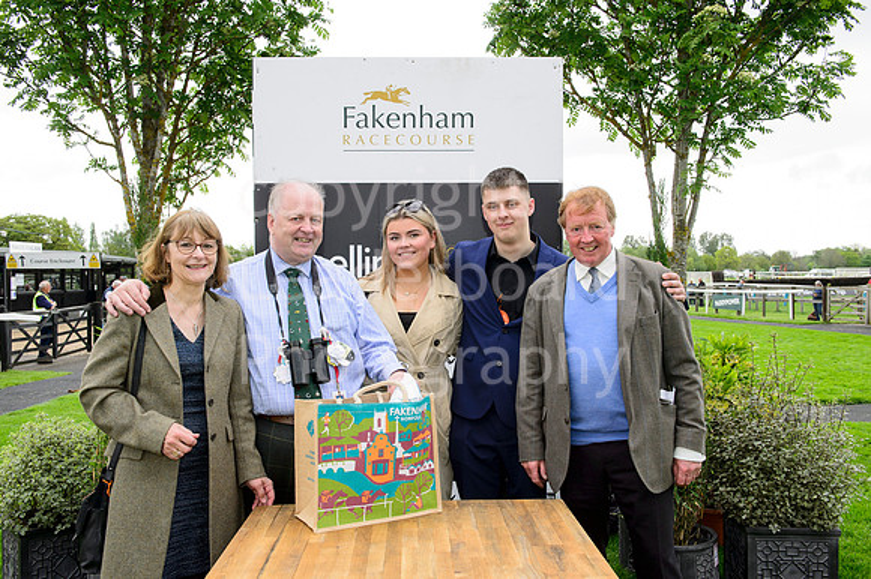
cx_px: 436
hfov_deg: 60.3
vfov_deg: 42.3
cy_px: 290
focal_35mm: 31
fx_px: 750
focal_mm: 31
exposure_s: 1/160
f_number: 8
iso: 500
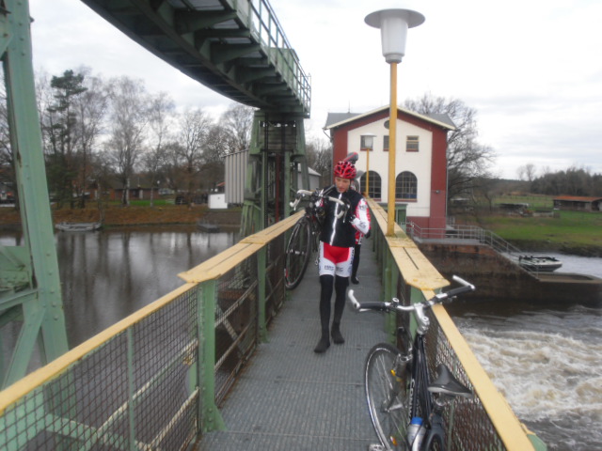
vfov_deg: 49.7
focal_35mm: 28
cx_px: 301
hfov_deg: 63.4
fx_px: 487
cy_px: 226
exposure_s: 1/500
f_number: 2.6
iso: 200
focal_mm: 4.65
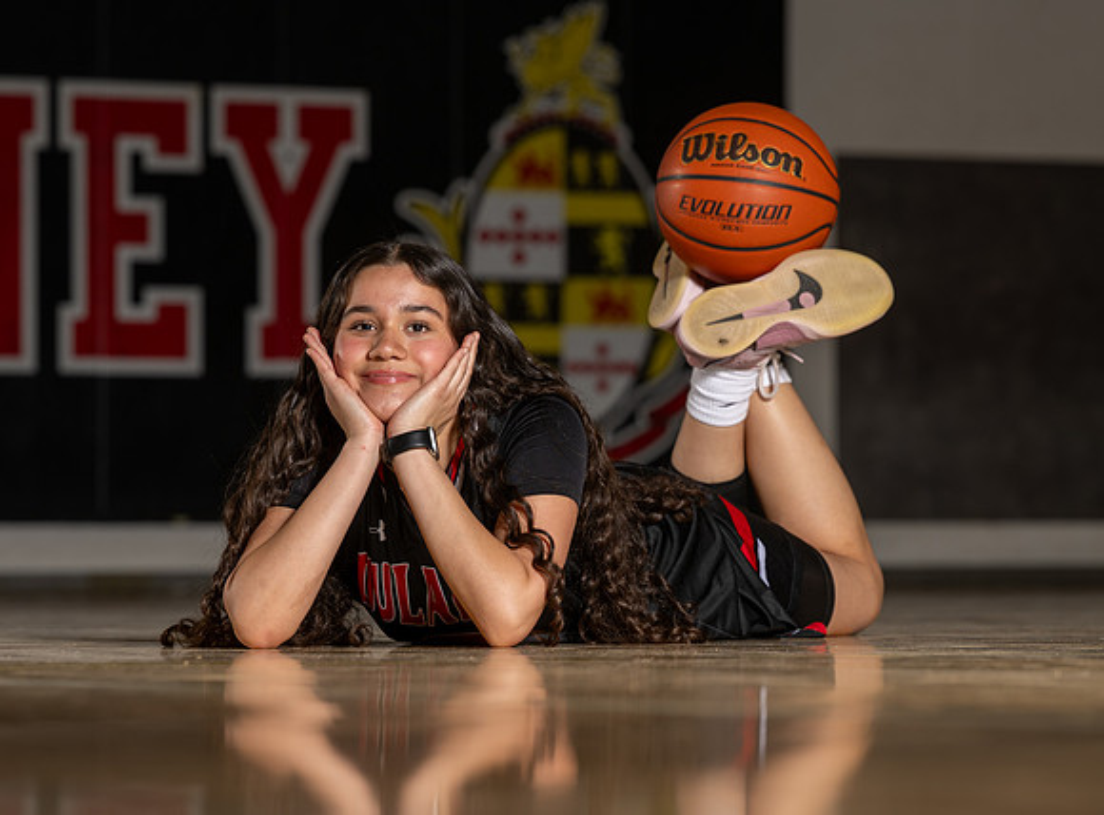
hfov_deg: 10.8
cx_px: 537
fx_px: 5837
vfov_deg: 8.0
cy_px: 454
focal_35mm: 184
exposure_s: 1/200
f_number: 4.5
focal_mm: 125
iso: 80
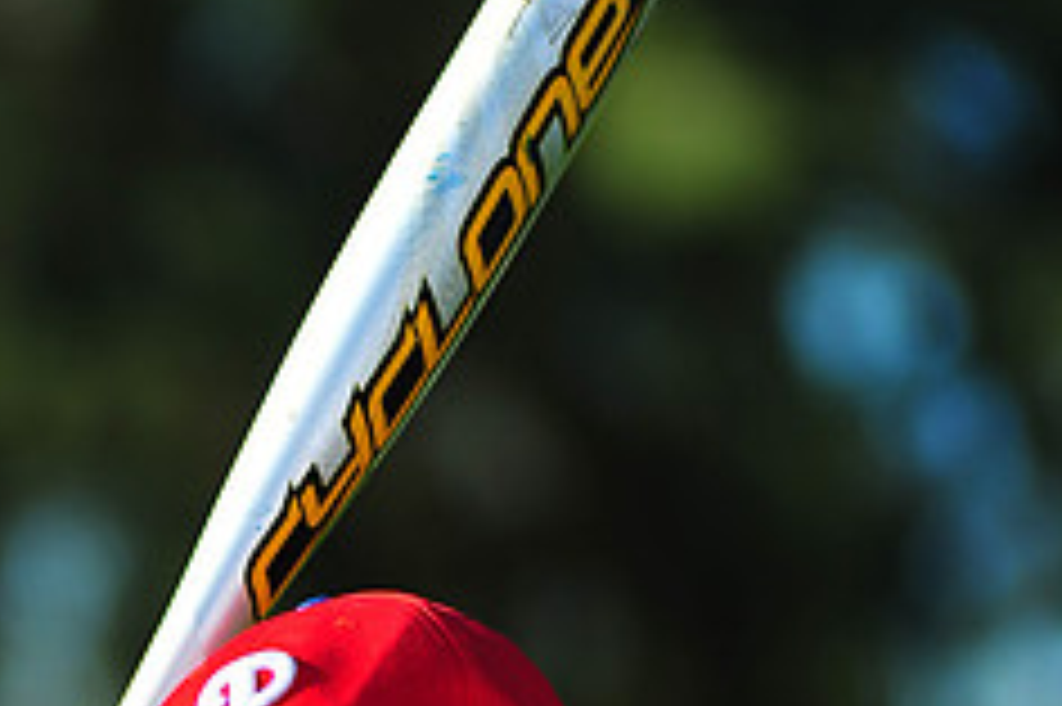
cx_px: 292
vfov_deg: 3.1
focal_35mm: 443
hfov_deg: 4.7
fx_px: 13059
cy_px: 1025
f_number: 4
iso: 200
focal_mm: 180
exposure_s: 1/1250
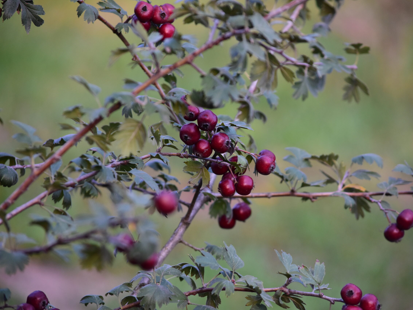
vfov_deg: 6.1
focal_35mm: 244
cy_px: 155
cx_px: 213
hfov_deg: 8.1
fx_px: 2911
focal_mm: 150
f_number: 5
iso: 800
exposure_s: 1/400
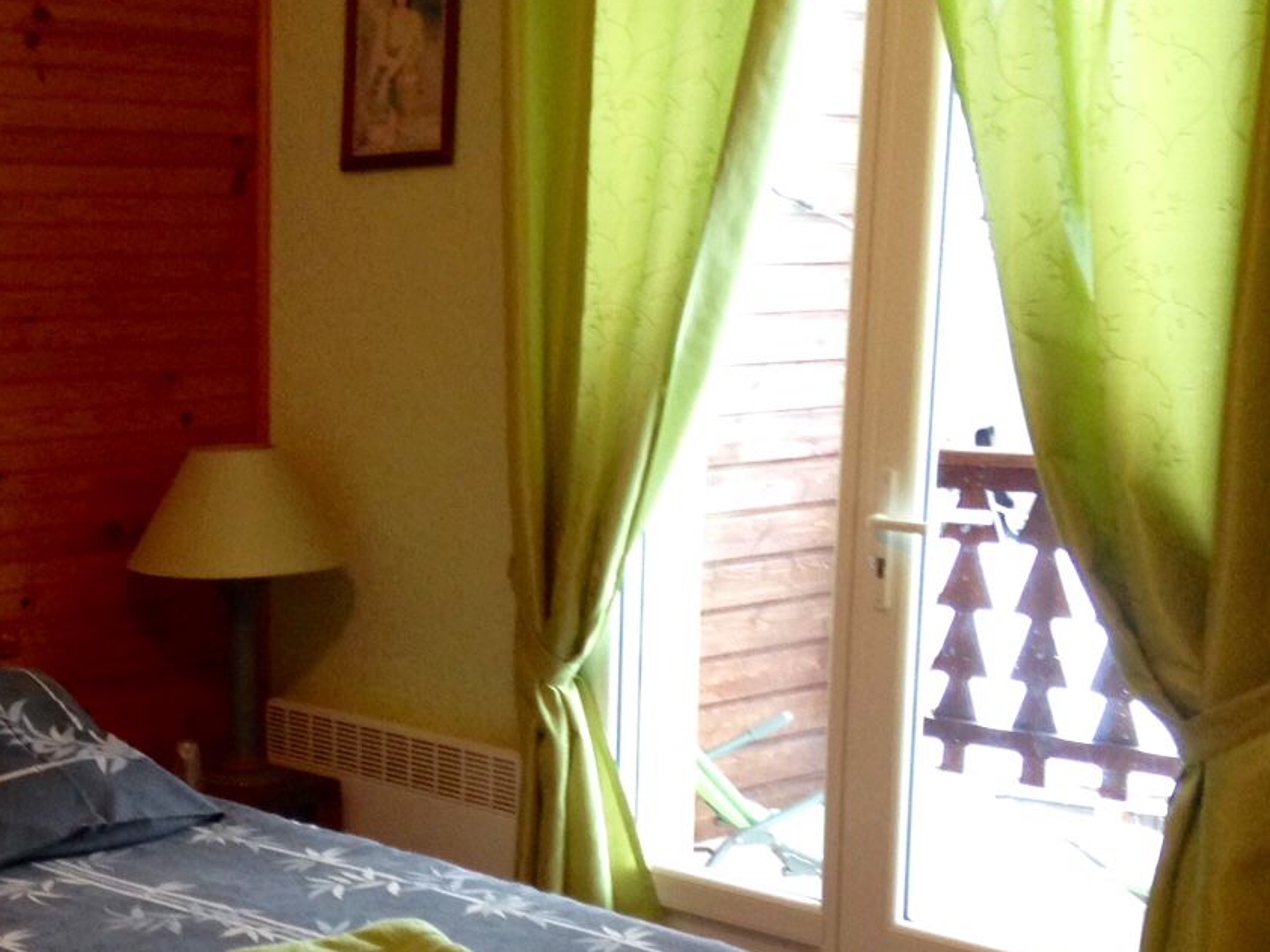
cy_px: 709
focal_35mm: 64
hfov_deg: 29.2
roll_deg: +1.6
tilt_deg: -11.2
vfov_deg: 22.7
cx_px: 151
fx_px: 2347
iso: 200
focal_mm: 4.12
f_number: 2.4
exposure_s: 1/20
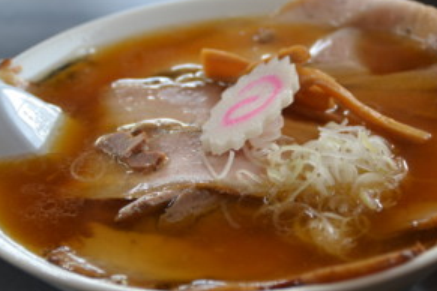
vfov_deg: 15.5
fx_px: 1068
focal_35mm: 88
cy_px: 144
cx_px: 264
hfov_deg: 23.1
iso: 640
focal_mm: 38
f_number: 4.5
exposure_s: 1/60
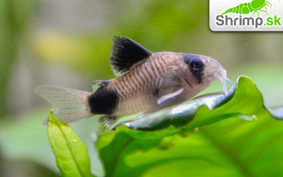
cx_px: 142
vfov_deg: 32.7
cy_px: 81
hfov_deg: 50.4
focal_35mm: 39
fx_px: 301
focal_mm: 6
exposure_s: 1/40
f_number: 3.2
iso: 80
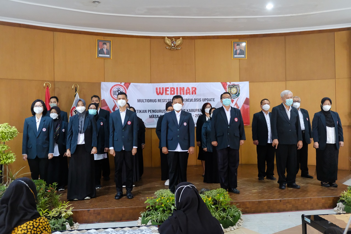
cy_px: 117
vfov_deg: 41.1
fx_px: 312
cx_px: 176
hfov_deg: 58.7
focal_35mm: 32
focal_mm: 21.4
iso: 6400
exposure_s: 1/58
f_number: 3.2
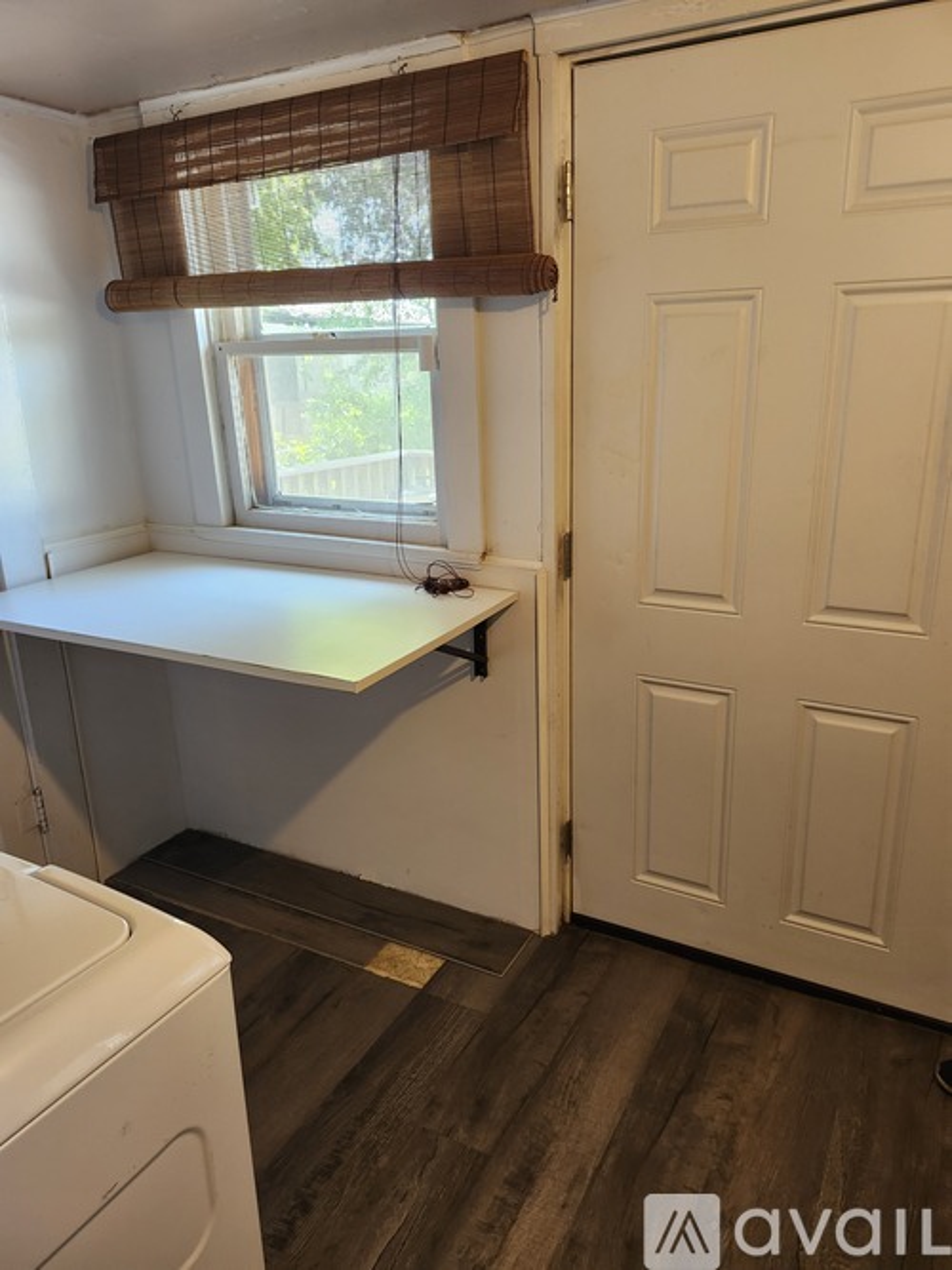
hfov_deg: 58.9
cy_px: 635
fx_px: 844
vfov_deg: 73.9
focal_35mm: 23
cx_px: 476
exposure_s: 1/120
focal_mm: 5.54
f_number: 1.8
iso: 400
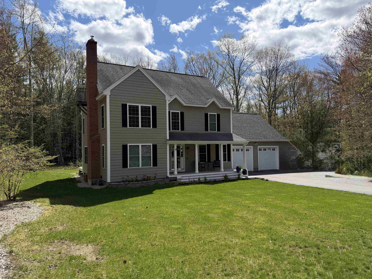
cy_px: 141
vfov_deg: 54.9
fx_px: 269
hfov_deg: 69.4
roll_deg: +0.9
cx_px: 186
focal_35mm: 25
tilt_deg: +0.9
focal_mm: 6.76
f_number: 1.78
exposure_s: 1/6711
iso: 125
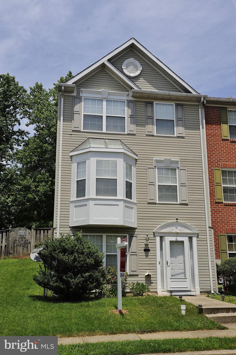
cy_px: 178
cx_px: 118
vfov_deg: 48.5
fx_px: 394
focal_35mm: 40
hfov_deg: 33.4
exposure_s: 1/500
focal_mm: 40
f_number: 11
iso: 200
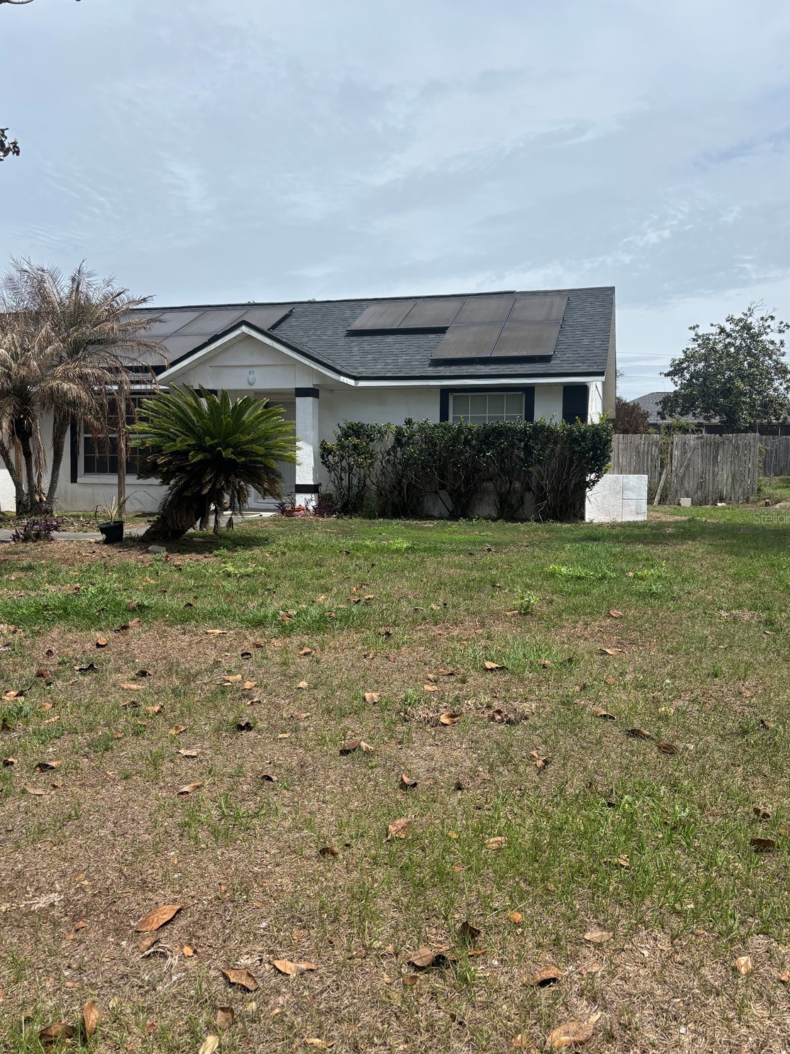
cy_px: 518
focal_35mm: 28
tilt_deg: -2.3
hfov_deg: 49.7
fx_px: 852
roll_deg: -1.6
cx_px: 394
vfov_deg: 63.4
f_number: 1.6
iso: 50
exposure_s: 1/5348
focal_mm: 5.96
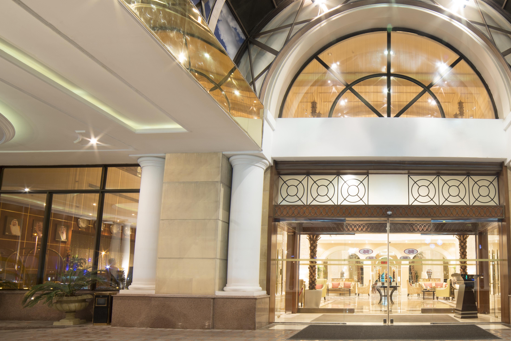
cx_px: 388
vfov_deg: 53.5
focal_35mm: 23
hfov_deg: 70.6
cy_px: 240
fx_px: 327
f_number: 16
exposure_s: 8
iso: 320
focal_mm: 14
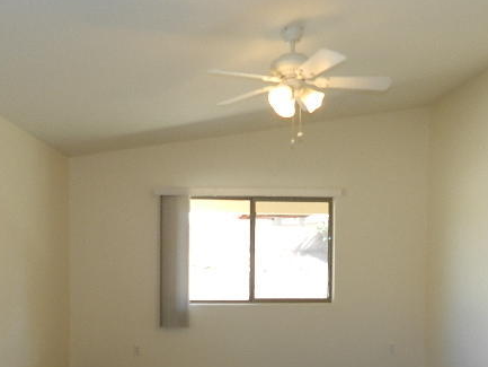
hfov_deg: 53.9
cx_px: 243
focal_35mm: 34
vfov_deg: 41.0
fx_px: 479
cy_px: 257
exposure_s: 1/50
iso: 160
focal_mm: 4
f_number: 3.4
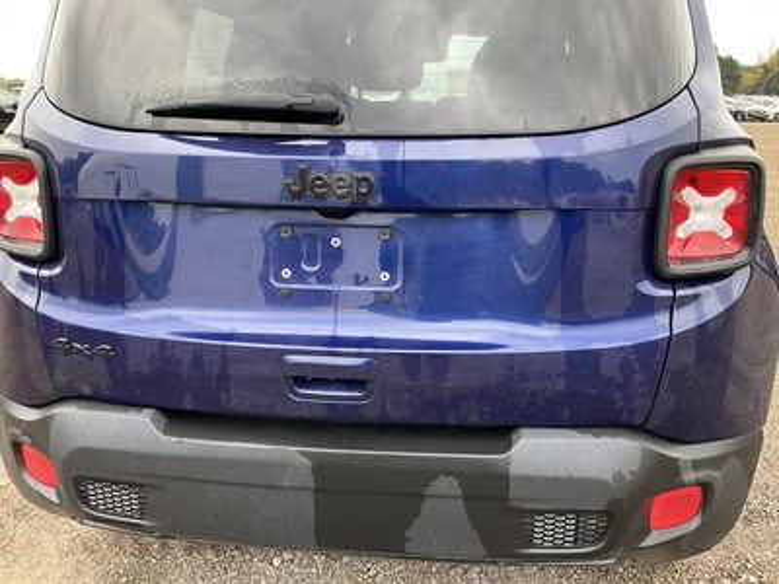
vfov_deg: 48.2
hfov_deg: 61.7
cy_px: 292
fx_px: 653
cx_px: 390
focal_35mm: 29
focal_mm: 3
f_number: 1.8
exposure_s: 1/122
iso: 50
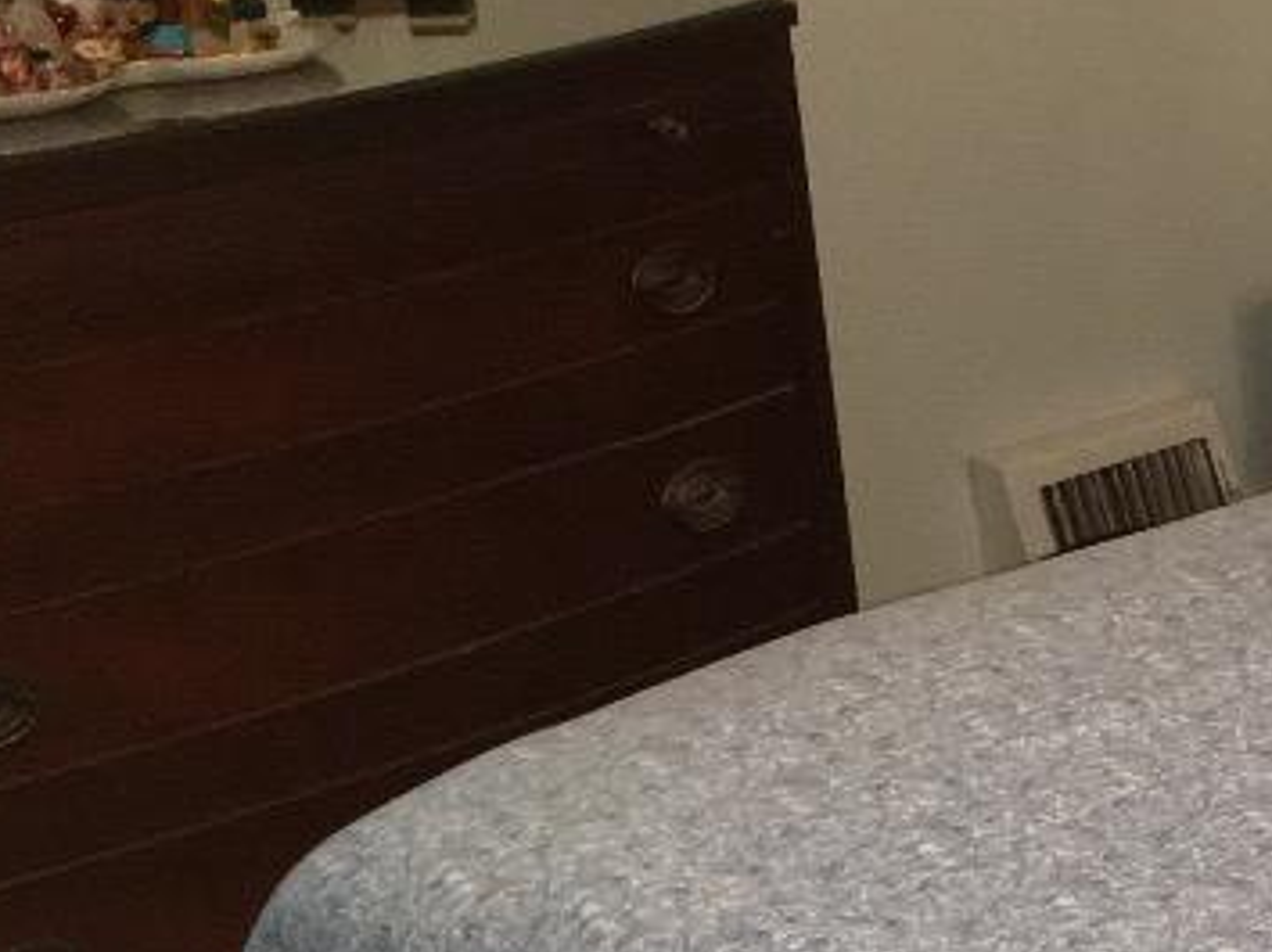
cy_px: 578
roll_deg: -0.2
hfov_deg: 14.3
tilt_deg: -18.4
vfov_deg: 12.5
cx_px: 2425
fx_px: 4333
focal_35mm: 118
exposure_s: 1/16
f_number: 2.2
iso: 80
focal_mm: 4.15
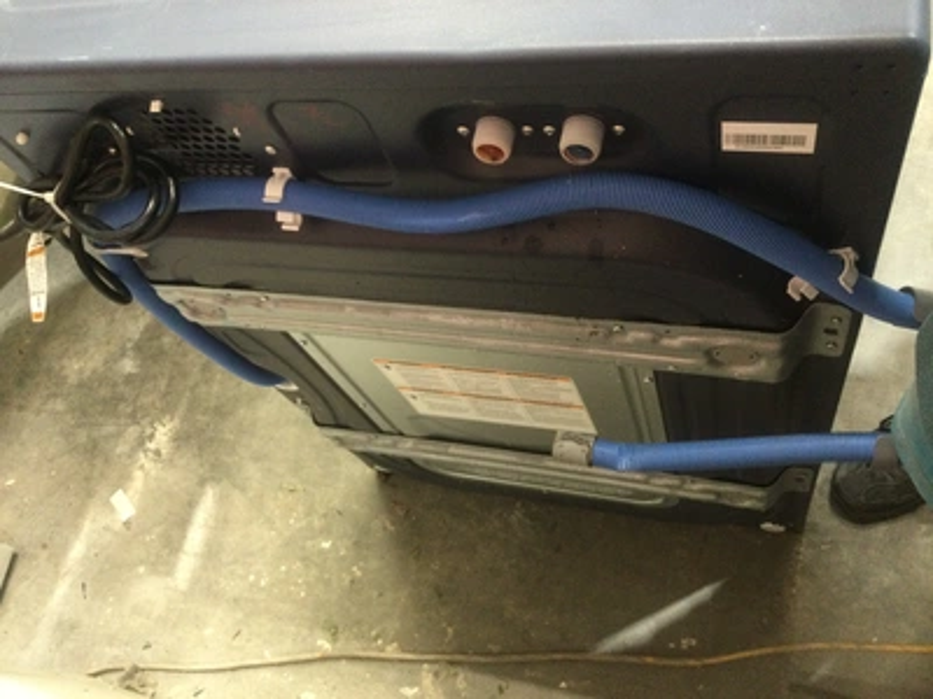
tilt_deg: -60.6
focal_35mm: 31
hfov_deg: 58.4
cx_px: 466
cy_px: 350
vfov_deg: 45.4
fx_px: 836
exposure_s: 1/15
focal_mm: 3.3
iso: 200
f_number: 2.4
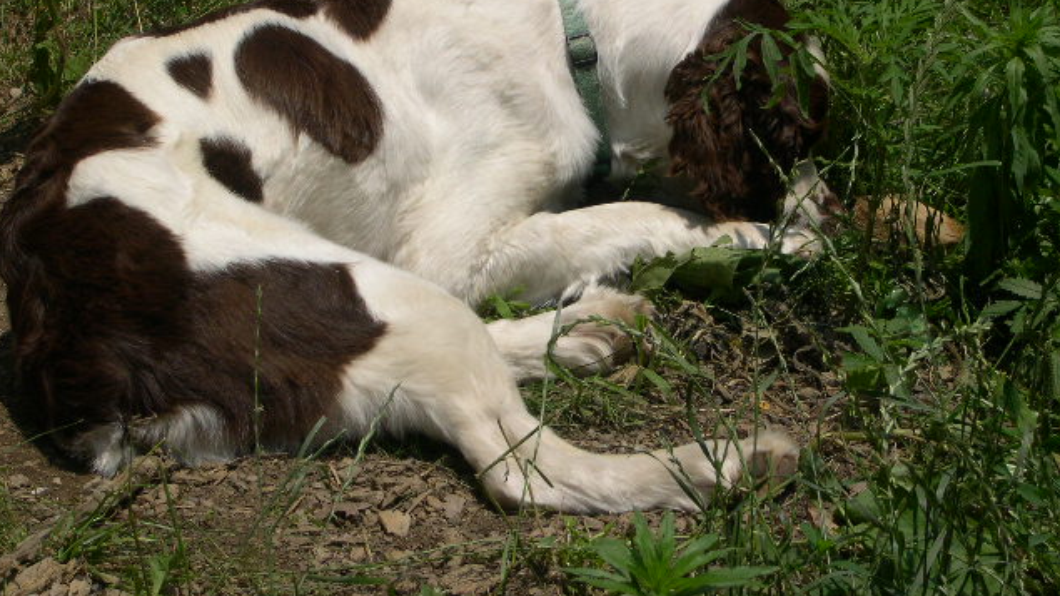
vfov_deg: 12.0
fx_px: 2838
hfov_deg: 21.2
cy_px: 230
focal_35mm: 101
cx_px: 529
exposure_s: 1/154
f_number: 12
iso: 100
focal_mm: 19.5
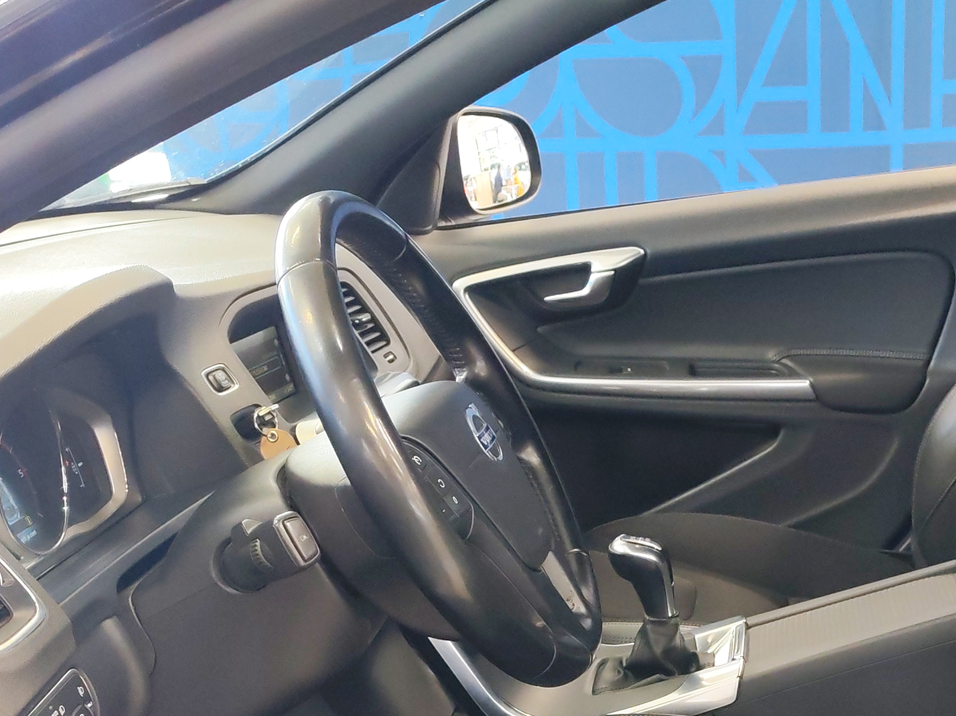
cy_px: 694
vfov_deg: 23.2
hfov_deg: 31.3
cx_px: 683
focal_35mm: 61
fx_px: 1684
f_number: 1.9
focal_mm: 6.12
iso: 1250
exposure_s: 1/100
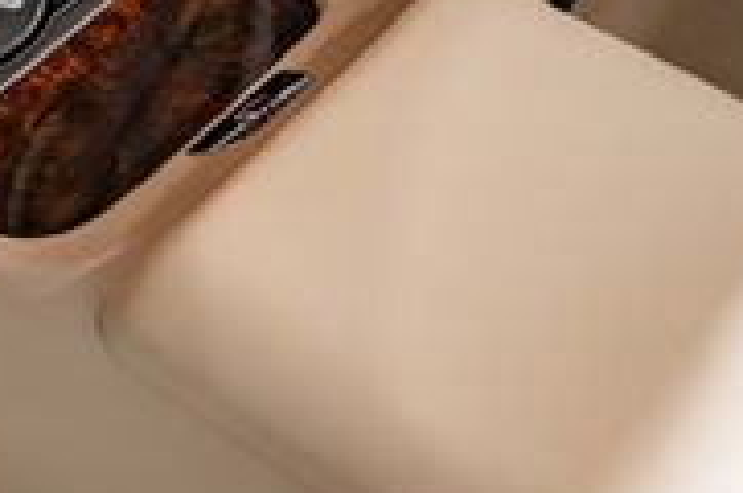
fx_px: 2410
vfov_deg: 11.1
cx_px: -255
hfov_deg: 16.5
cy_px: -281
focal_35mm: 117
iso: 1600
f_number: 4
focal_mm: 33
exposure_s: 1/50
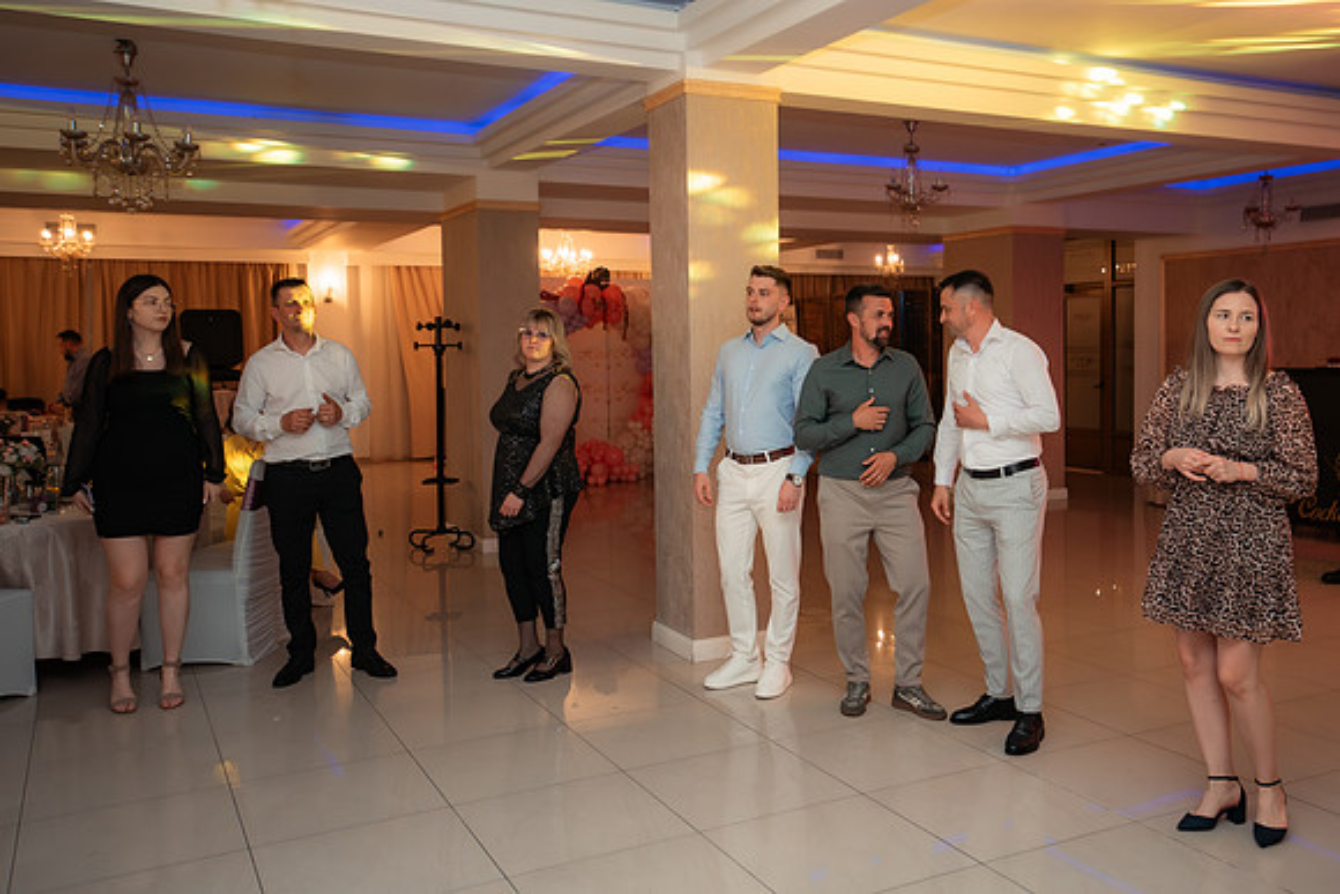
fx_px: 1222
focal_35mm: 33
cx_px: 733
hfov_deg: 57.4
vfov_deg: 40.1
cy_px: 405
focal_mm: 30
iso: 1600
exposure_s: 1/200
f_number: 2.8
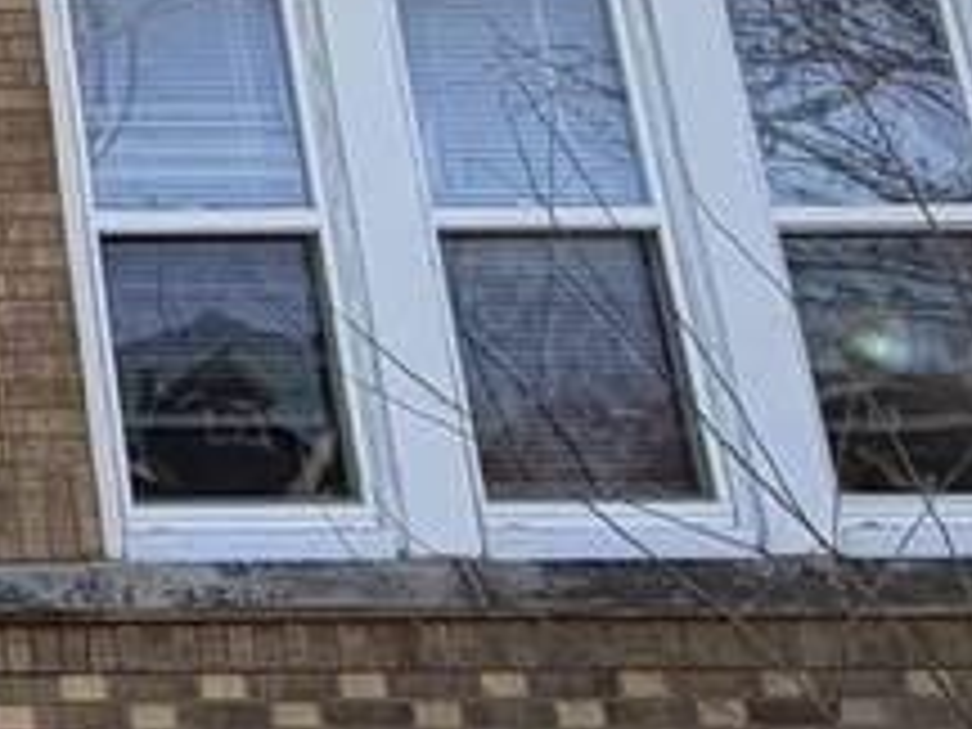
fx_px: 2331
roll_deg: +0.1
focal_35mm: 83
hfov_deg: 19.1
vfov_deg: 17.0
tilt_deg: +21.2
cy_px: -130
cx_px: -670
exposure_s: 1/502
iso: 40
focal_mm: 2.22
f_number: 2.2
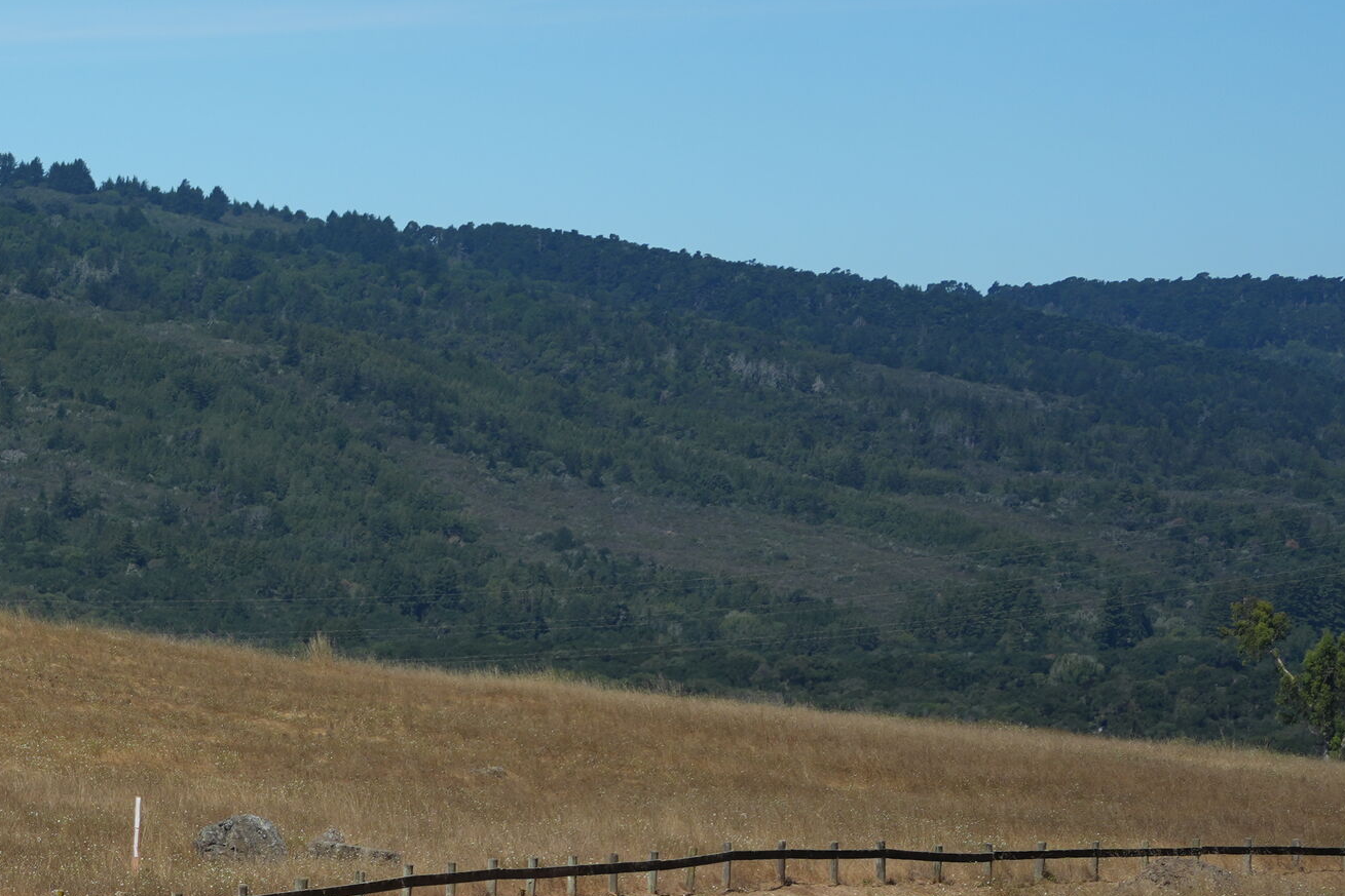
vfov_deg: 8.2
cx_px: -468
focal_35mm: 165
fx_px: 6165
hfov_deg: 12.0
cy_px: 1278
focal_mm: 50
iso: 160
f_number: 4.5
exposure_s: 1/1600
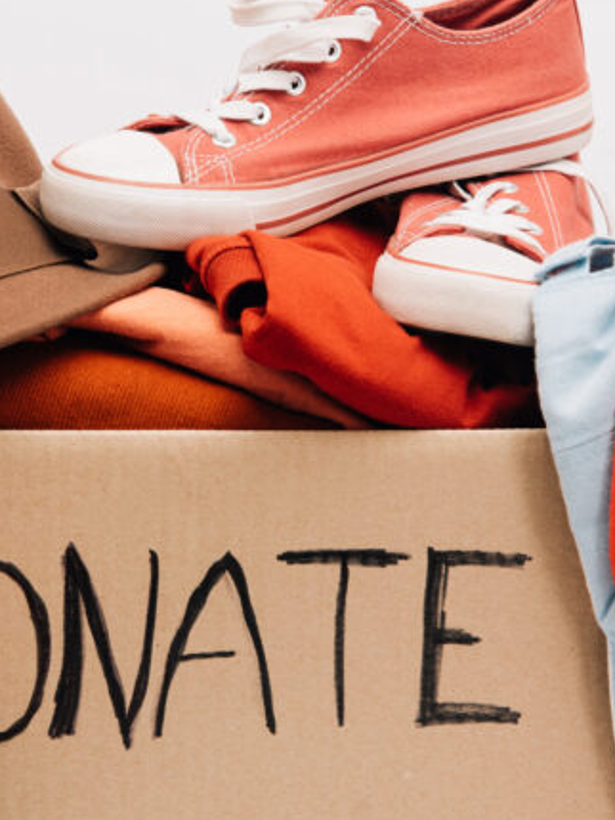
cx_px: 164
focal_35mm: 367
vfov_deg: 5.4
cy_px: 410
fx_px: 8689
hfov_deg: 4.1
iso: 100
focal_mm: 160
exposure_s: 1/200
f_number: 7.1
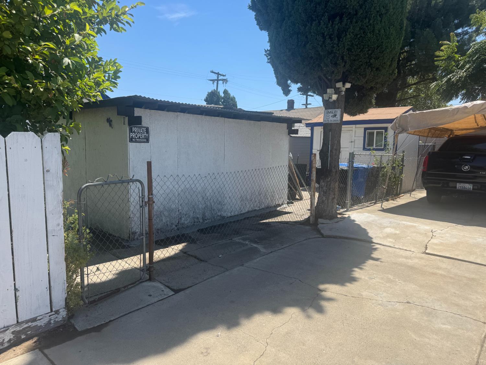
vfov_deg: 56.8
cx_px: 243
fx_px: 337
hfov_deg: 71.6
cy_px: 182
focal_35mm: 24
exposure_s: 1/4049
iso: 80
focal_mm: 6.76
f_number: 1.78
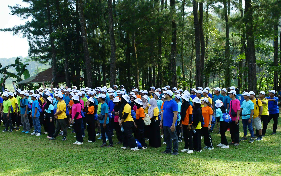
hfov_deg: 51.5
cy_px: 92
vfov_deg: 33.6
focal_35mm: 38
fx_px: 291
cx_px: 144
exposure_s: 1/500
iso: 160
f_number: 3.5
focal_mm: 35
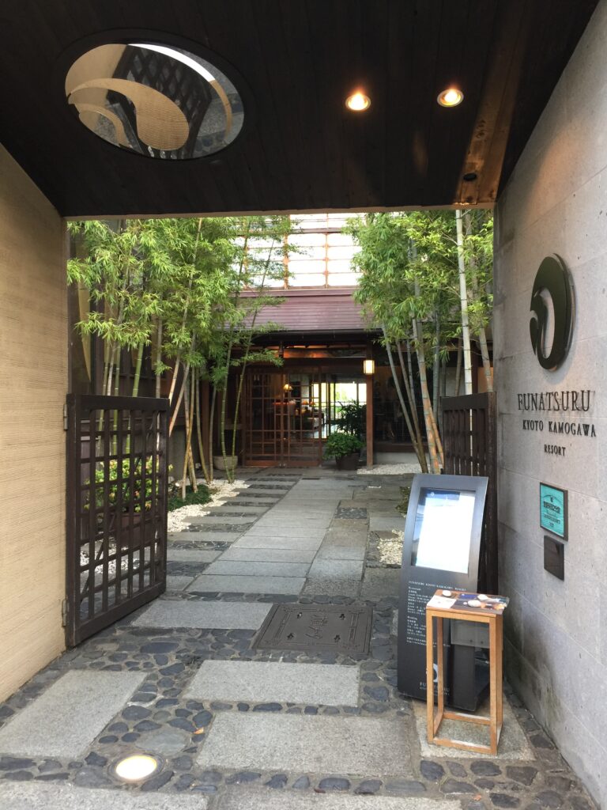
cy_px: 405
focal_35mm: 29
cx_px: 304
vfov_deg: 61.7
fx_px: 678
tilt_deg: -0.1
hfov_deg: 48.2
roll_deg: -0.6
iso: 32
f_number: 2.2
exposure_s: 1/15
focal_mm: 4.15
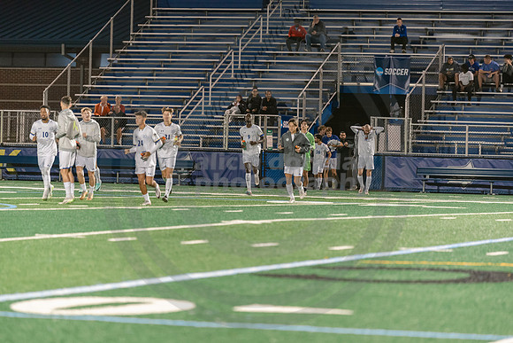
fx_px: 2851
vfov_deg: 6.9
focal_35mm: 200
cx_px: 256
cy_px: 172
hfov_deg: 10.3
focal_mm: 200
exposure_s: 1/320
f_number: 2.8
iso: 2500
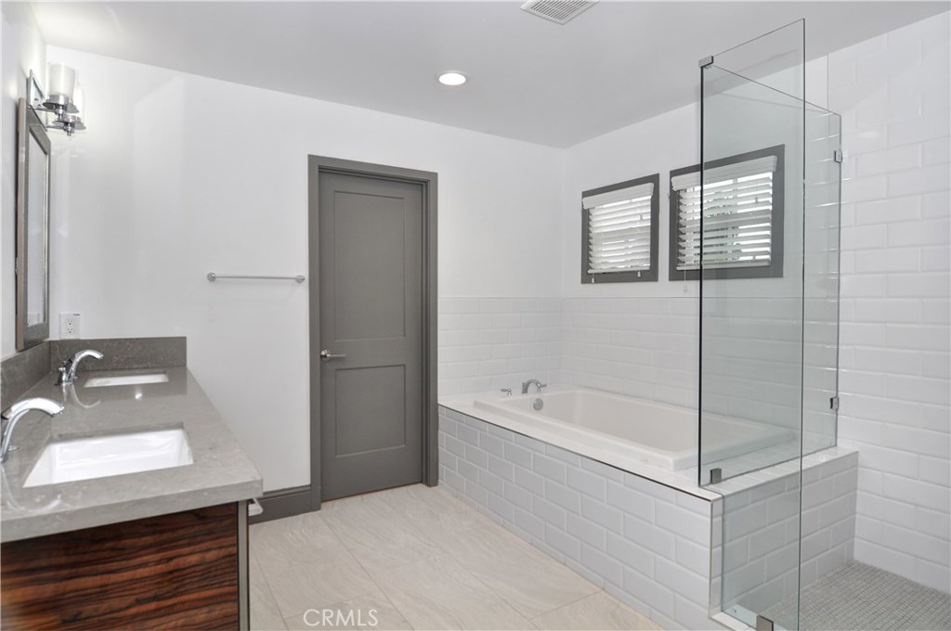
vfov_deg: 67.2
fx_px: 475
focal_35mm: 18
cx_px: 476
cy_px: 316
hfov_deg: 90.1
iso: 400
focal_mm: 12
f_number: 7.1
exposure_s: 1/60
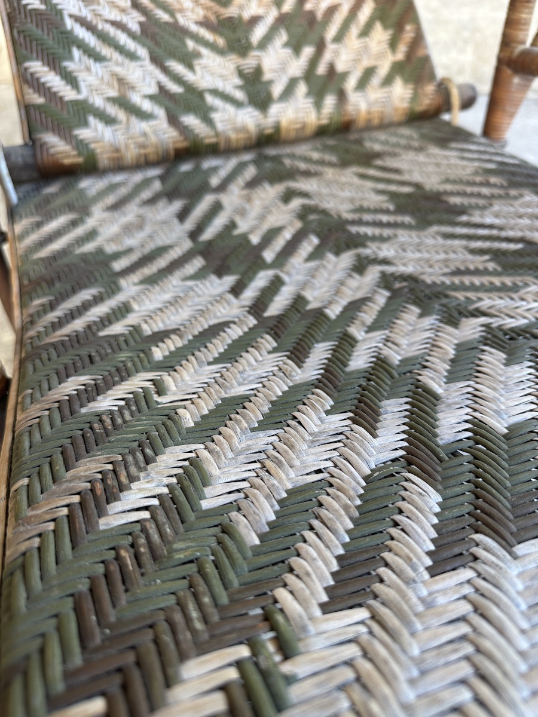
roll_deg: +2.3
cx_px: 269
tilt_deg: -38.8
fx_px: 497
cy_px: 358
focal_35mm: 24
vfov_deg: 71.6
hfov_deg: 56.8
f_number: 1.78
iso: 64
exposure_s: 1/121
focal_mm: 6.86
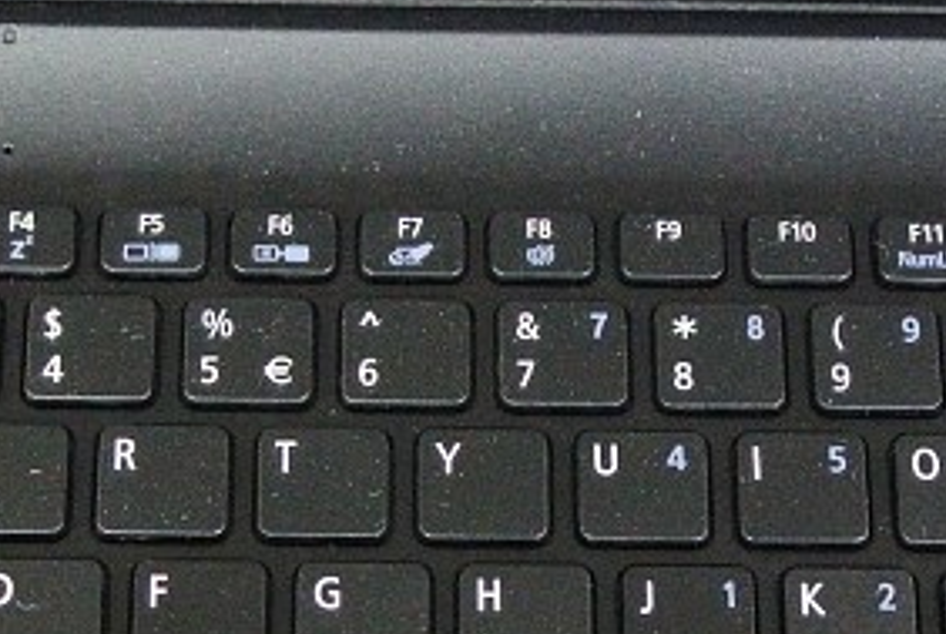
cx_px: 490
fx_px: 3290
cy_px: 728
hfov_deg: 16.4
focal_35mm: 125
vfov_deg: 10.8
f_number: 4.2
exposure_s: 1/15
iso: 3200
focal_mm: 15.7
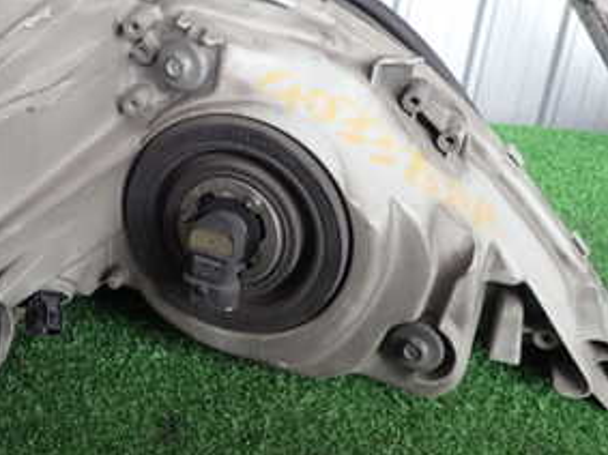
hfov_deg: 34.6
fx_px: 931
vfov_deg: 27.2
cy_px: 120
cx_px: 86
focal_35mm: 53
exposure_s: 1/100
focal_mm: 4.5
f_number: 2
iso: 100
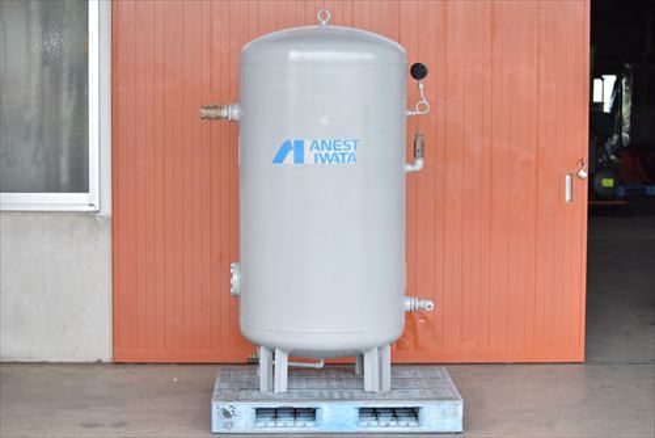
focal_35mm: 82
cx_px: 328
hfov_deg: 24.6
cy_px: 219
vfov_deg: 16.6
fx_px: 1502
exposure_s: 1/400
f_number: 6.3
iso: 1250
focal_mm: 55
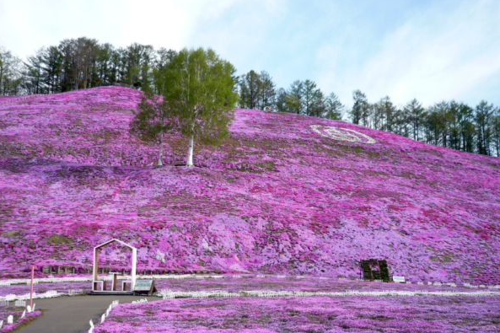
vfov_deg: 33.3
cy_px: 186
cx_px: 248
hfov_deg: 48.5
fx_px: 555
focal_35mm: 40
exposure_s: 1/640
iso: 100
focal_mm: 6.3
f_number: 2.9
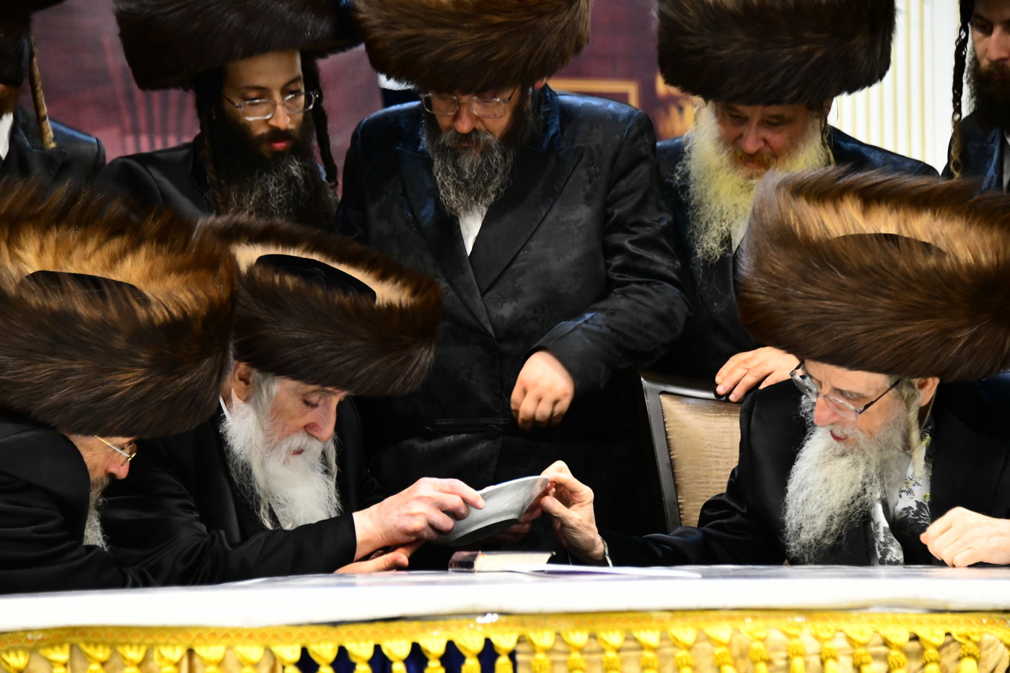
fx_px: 4067
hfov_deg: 14.2
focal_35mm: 145
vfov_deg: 9.5
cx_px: 505
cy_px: 336
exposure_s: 1/160
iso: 5000
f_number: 5.6
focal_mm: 145
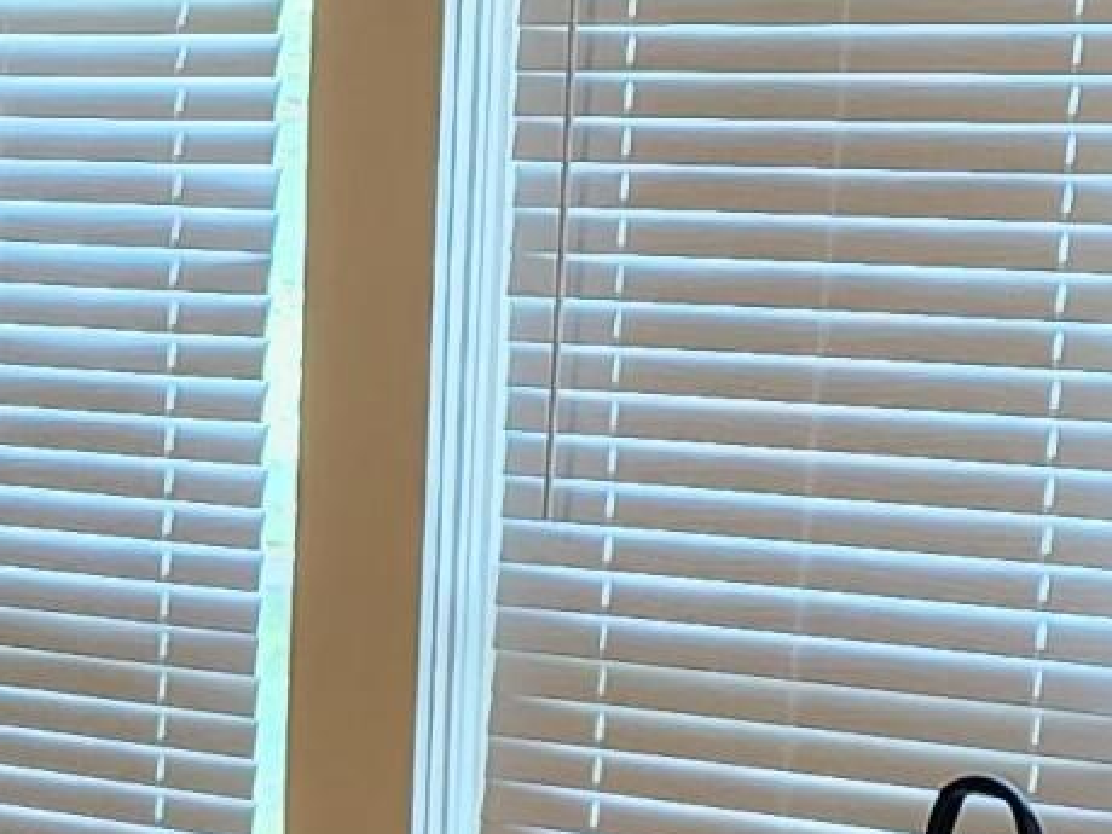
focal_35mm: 150
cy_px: 800
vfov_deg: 9.8
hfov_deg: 13.0
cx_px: -10
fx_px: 4819
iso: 500
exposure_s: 1/120
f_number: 1.8
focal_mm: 6.4
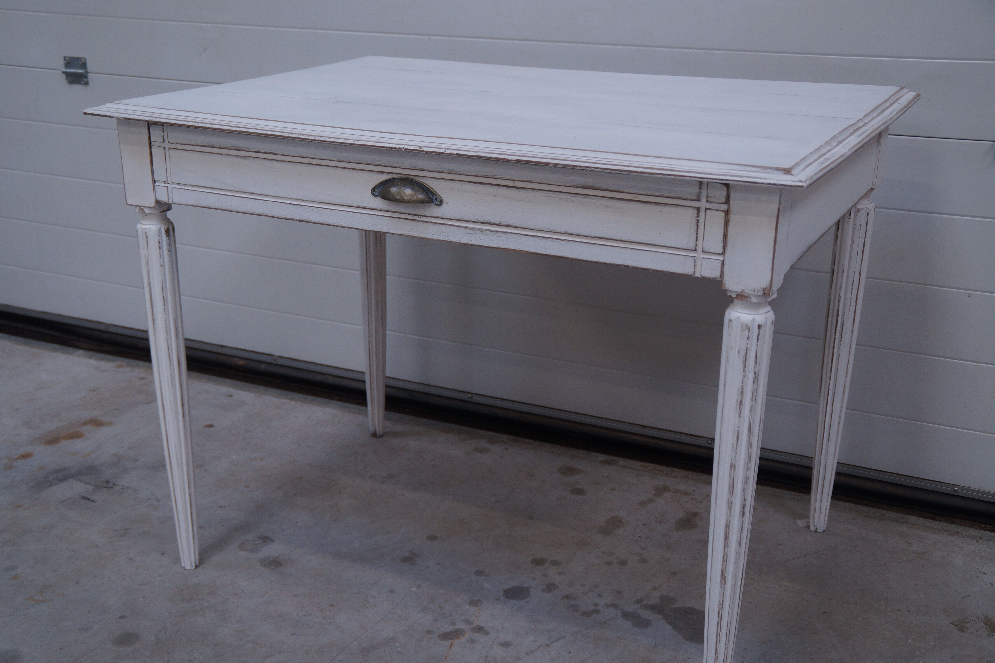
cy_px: 332
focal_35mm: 45
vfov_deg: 29.8
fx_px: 1243
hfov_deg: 43.6
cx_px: 498
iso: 320
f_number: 4.5
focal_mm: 30
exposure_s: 1/50
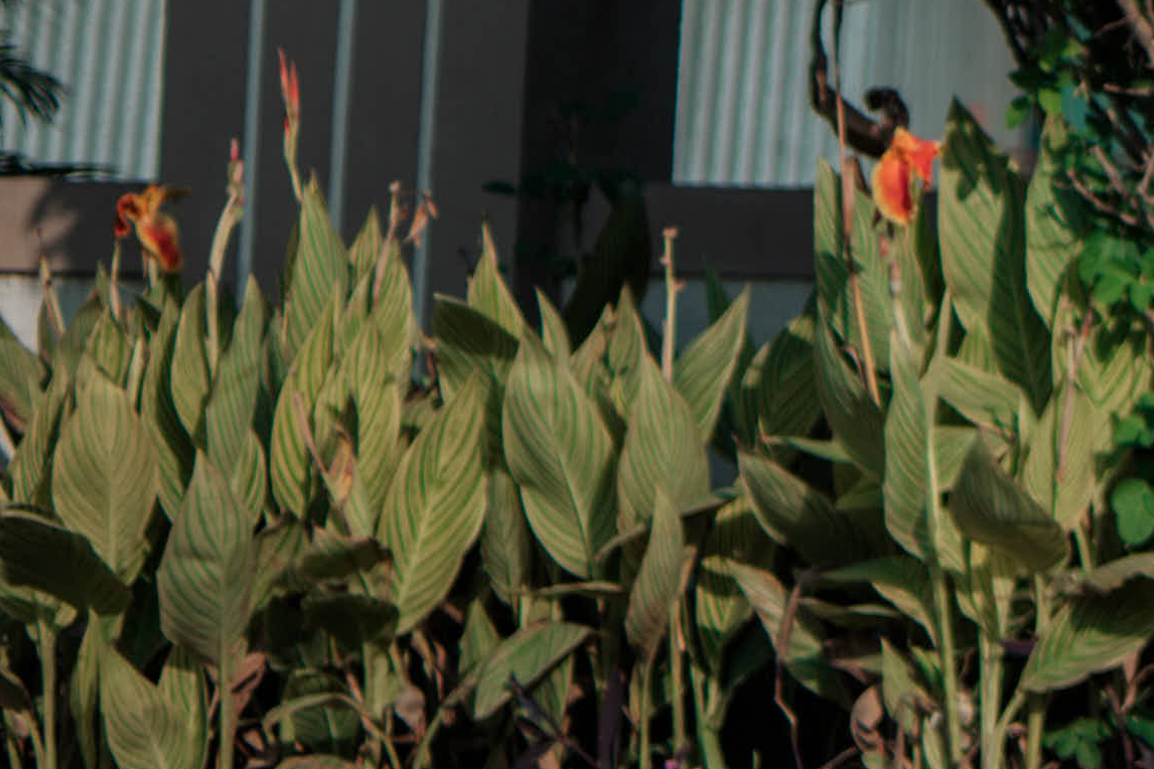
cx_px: 3059
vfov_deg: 6.3
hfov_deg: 8.5
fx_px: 6859
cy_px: -553
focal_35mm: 214
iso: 50
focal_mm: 35
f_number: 1.6
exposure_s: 1/2500
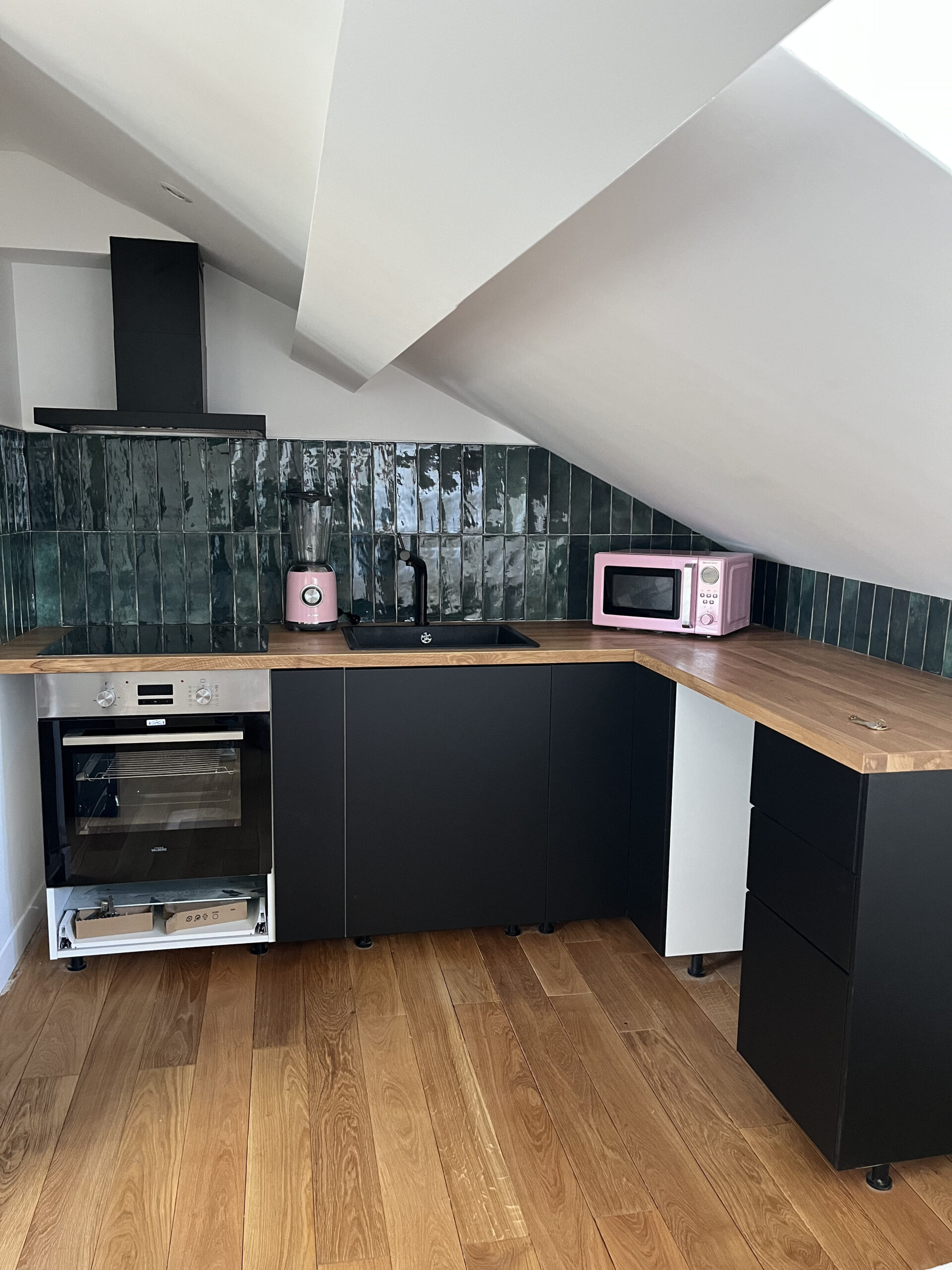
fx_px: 953
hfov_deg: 53.1
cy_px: 635
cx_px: 476
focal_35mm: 26
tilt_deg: -9.4
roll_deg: -0.1
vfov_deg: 67.3
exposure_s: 1/60
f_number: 1.6
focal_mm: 5.1
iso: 320
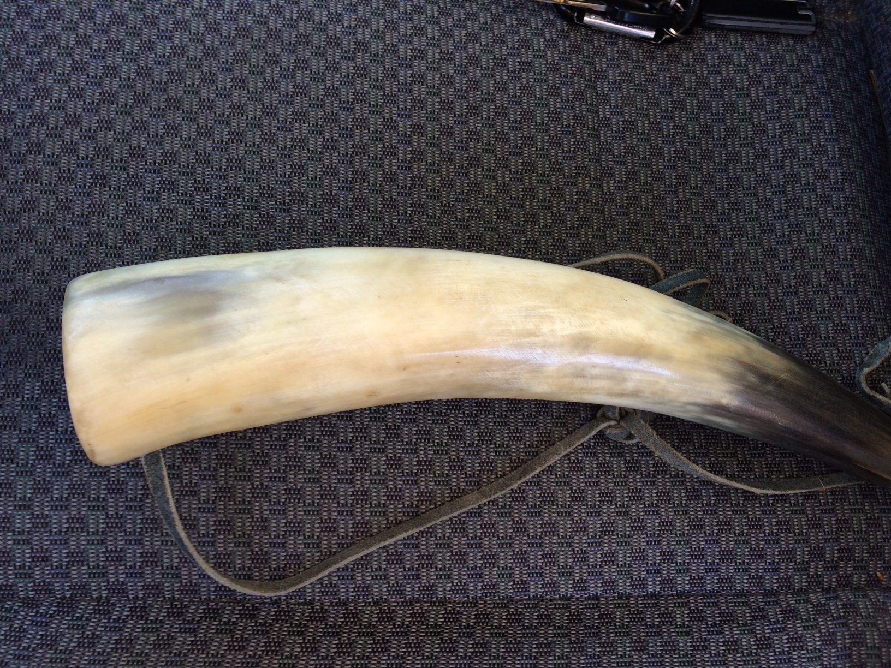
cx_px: 446
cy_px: 334
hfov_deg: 61.7
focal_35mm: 29
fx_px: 746
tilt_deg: -77.9
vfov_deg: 48.2
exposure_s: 1/60
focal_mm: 4.15
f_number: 2.2
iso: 40
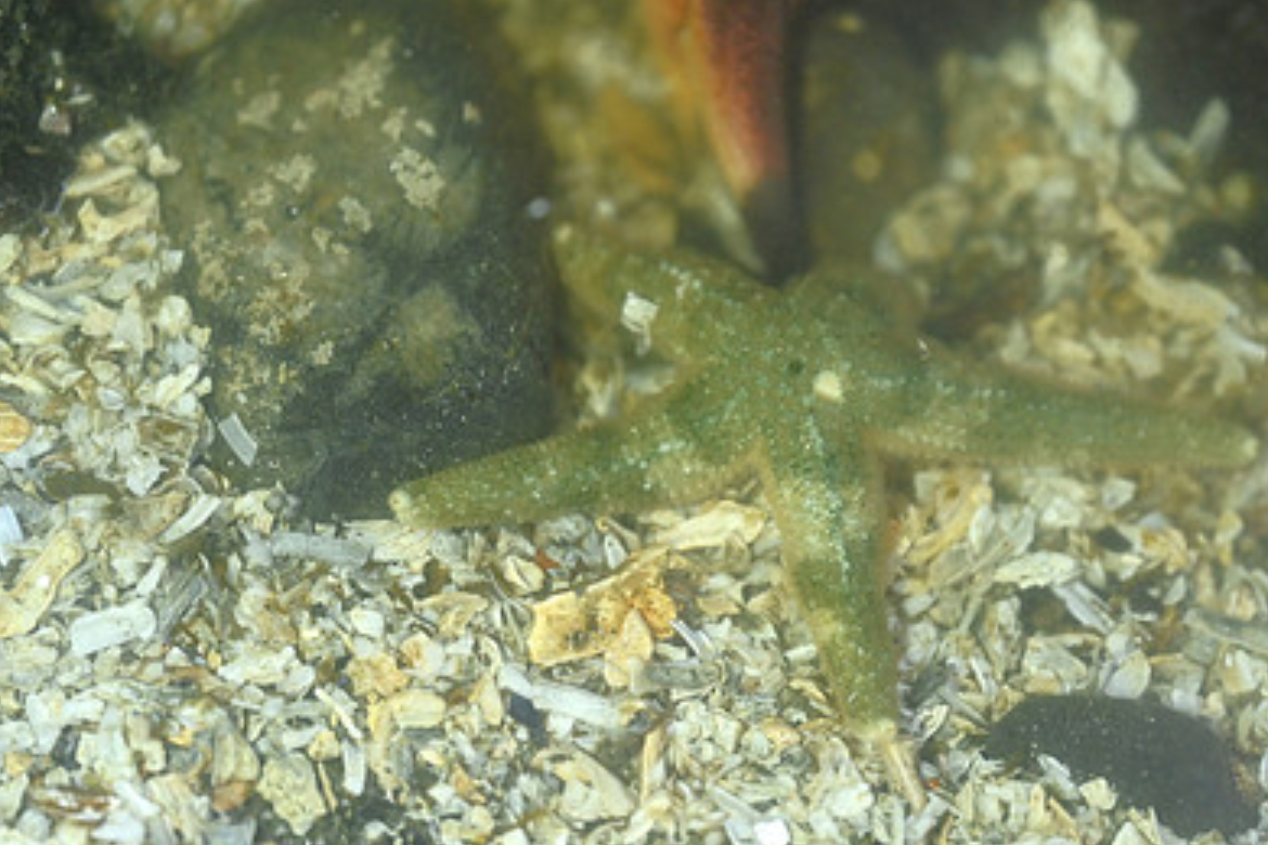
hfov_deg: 13.1
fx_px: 5494
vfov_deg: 8.8
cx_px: 842
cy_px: 414
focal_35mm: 156
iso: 1250
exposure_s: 1/125
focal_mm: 105
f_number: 3.2
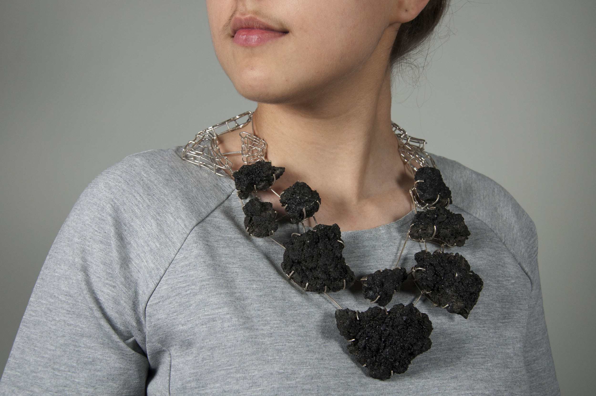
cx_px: 298
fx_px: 868
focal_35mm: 52
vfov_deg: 25.7
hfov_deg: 37.9
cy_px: 198
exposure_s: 1/100
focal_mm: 35
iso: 1000
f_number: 8
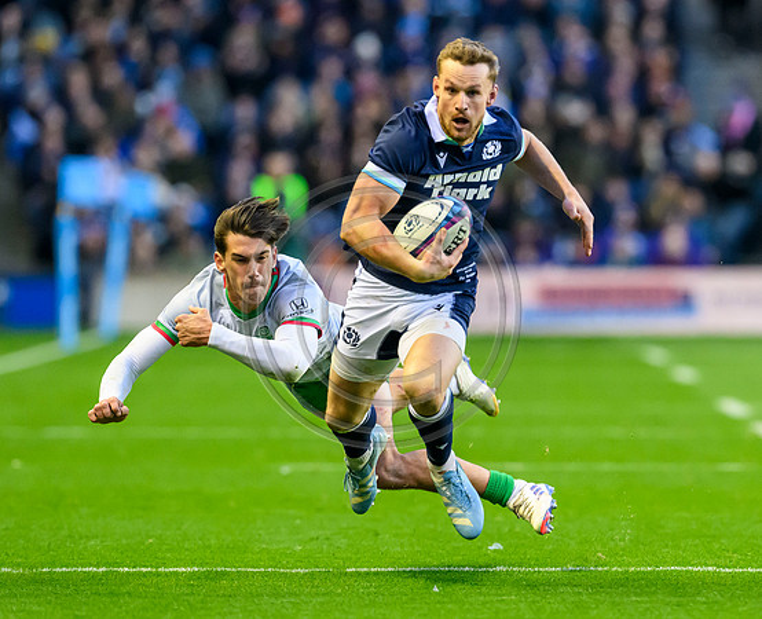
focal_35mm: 604
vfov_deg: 2.6
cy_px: 364
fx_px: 13695
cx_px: 582
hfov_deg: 3.2
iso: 8000
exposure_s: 1/1250
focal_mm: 400
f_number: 4
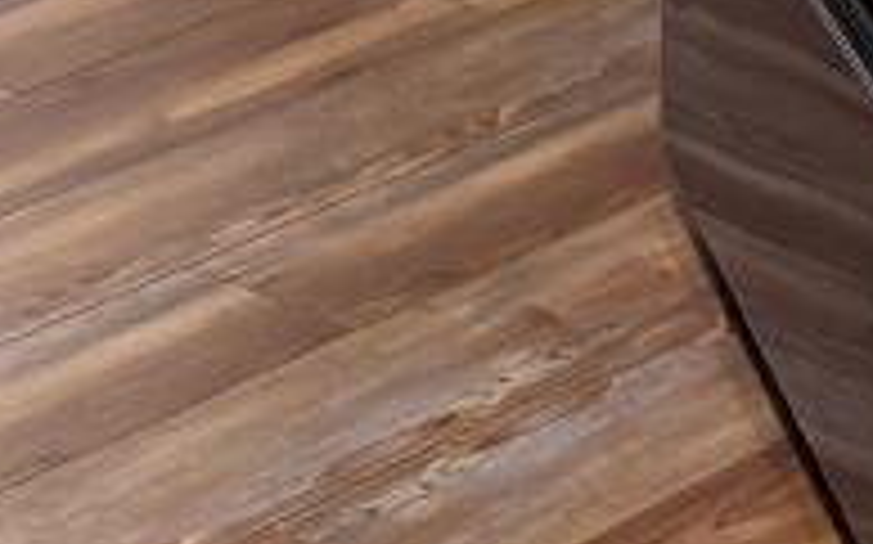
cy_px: -1675
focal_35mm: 197
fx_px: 4684
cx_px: -446
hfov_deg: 10.3
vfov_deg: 5.7
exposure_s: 1/60
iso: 160
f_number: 1.78
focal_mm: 6.76
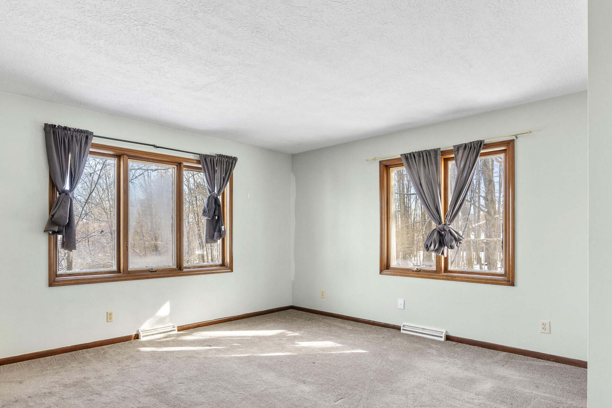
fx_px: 357
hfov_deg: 79.3
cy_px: 240
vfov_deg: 59.1
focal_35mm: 21
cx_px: 219
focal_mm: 16
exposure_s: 1/30
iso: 400
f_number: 8
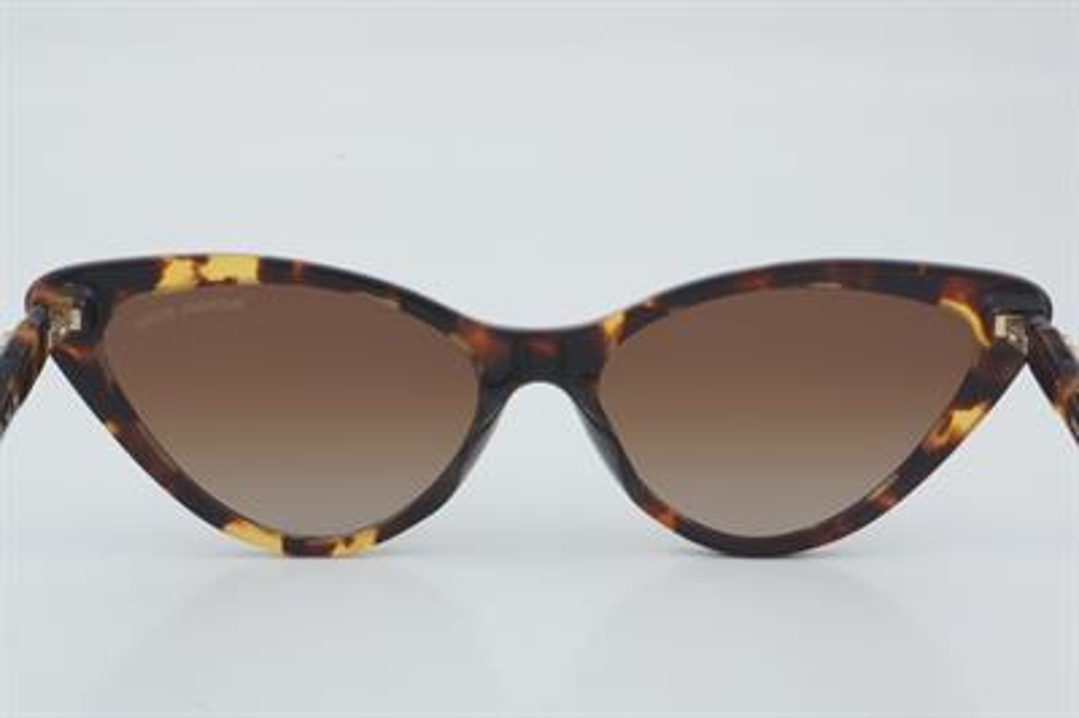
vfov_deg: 16.5
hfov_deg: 24.6
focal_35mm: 82
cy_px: 359
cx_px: 540
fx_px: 2471
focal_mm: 55
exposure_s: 1/3
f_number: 32
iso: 100
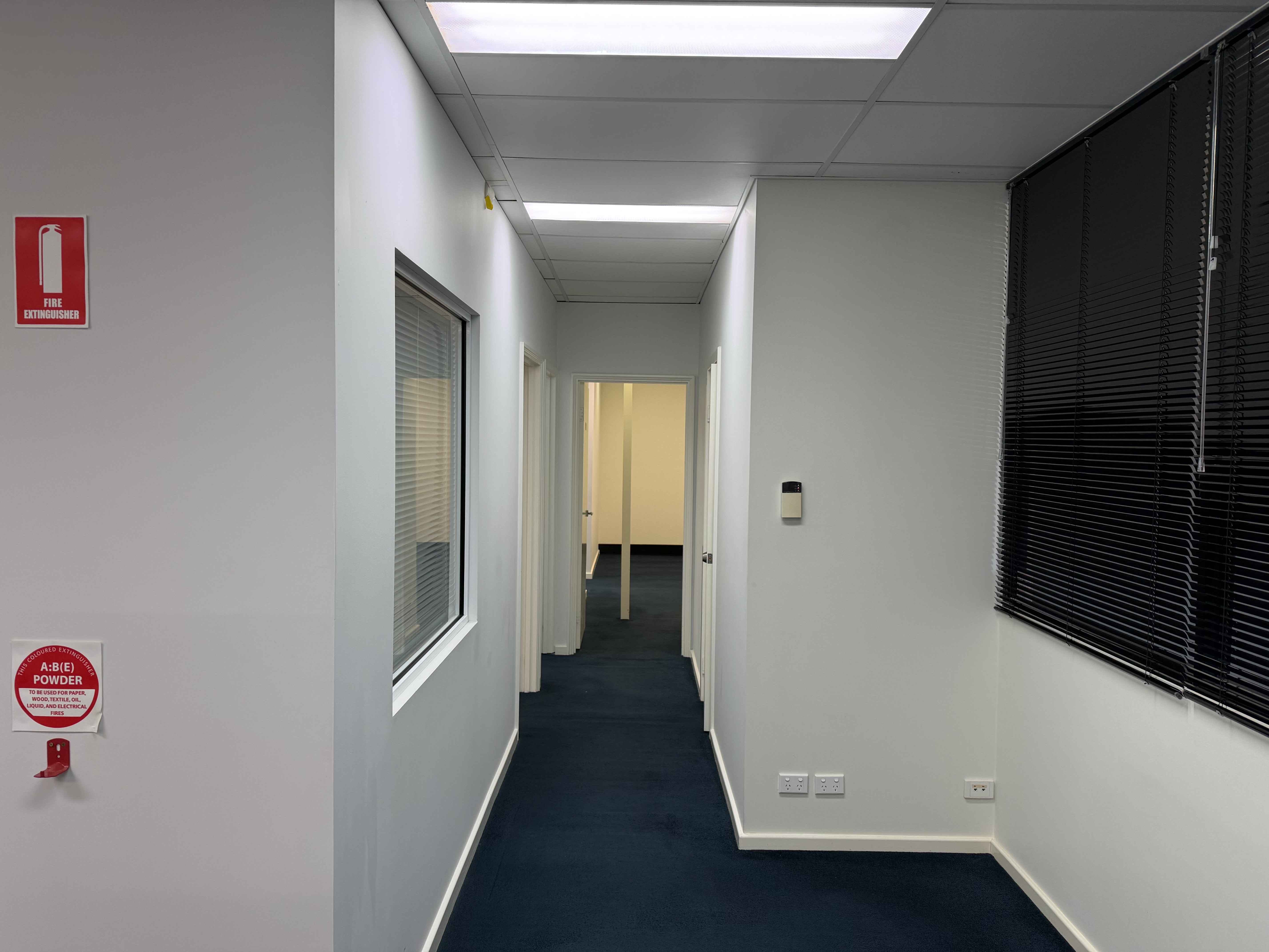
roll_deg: -0.9
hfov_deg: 71.6
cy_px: 476
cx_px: 634
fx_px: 880
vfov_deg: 56.8
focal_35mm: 24
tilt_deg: -2.9
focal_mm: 6.76
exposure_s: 1/100
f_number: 1.78
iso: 100
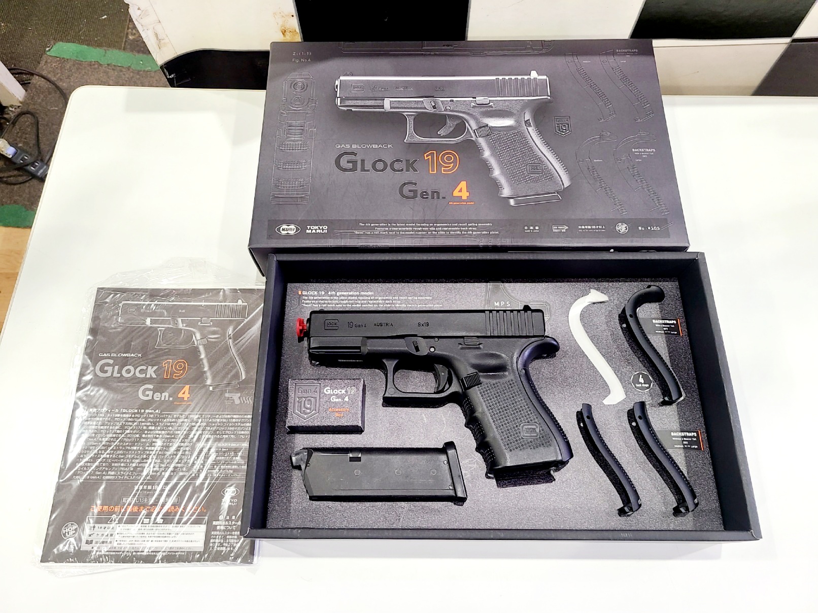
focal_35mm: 26
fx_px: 614
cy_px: 306
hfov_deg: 67.3
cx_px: 409
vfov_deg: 53.0
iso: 160
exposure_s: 1/50
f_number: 1.8
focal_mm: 5.4
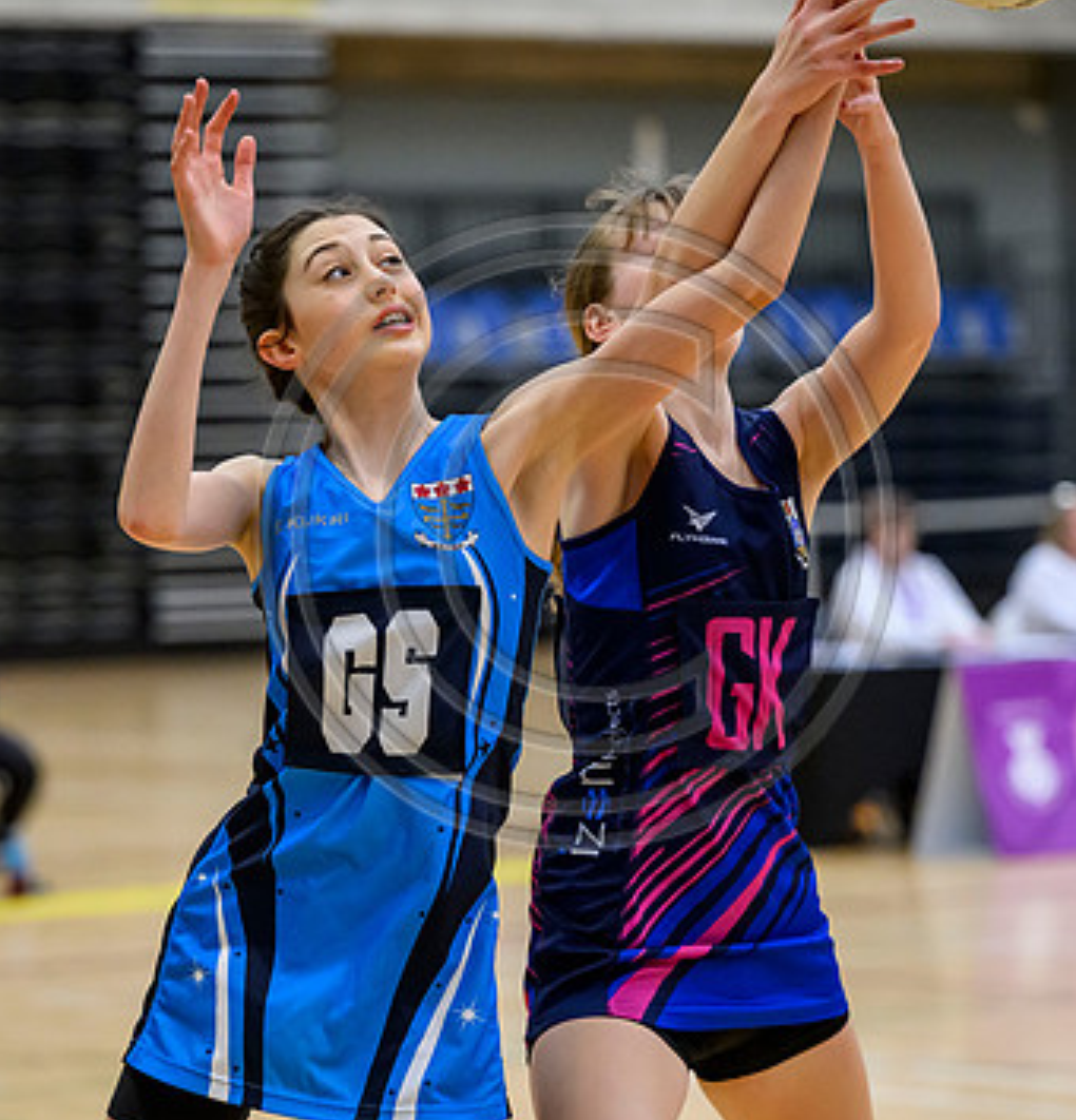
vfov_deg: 9.8
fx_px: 6534
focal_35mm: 182
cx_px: 380
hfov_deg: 9.4
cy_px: 528
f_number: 2.8
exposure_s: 1/1000
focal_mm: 110
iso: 6400
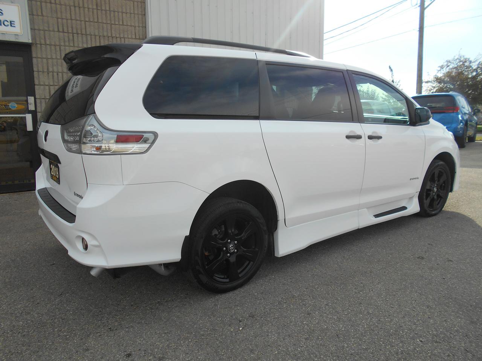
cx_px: 241
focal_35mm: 26
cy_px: 180
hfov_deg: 67.3
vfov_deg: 53.1
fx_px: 362
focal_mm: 4.6
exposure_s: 1/500
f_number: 3.2
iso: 80
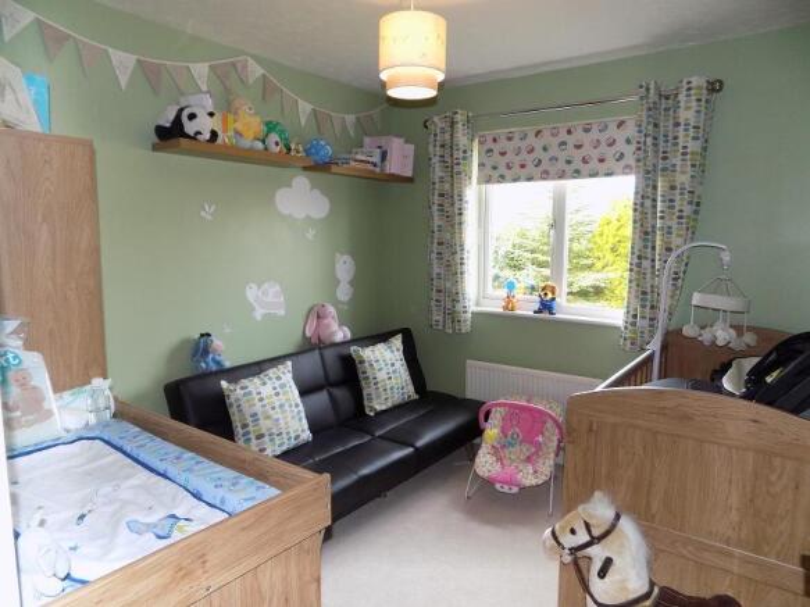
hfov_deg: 73.9
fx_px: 538
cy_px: 304
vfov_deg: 58.9
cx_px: 405
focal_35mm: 23
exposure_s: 1/30
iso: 160
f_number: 3.1
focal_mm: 4
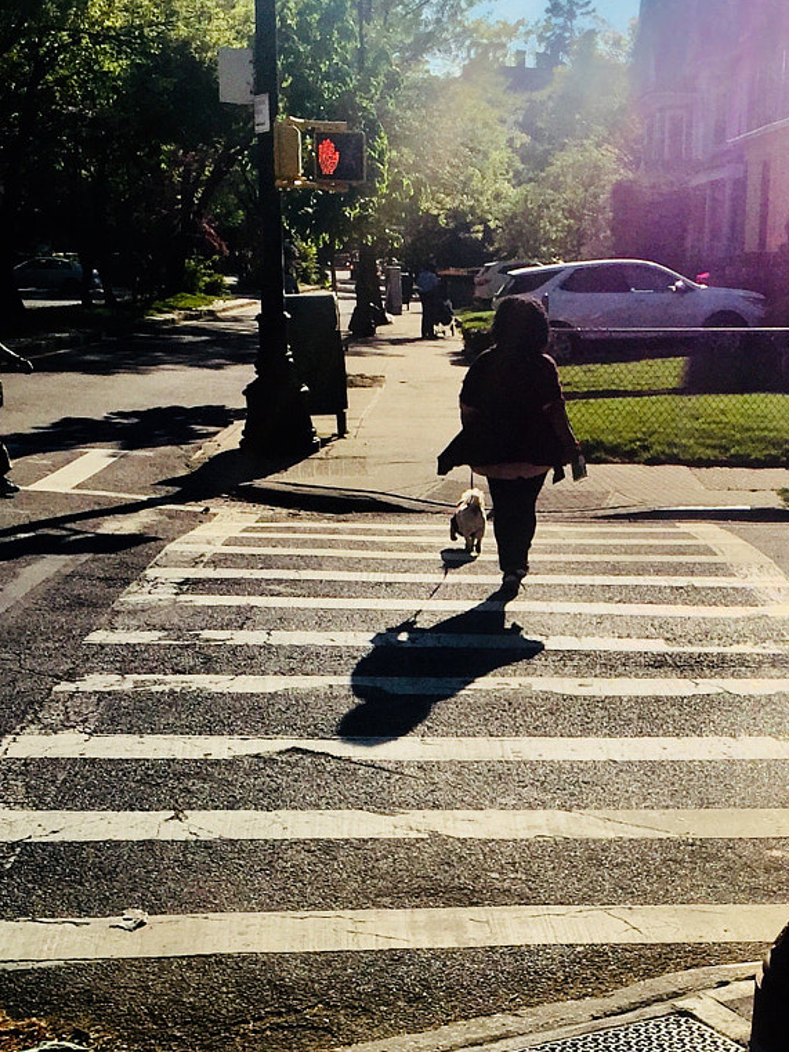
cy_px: 802
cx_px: 576
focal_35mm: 61
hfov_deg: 23.8
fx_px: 1853
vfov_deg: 31.1
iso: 32
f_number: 2.2
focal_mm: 4.15
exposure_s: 1/2639
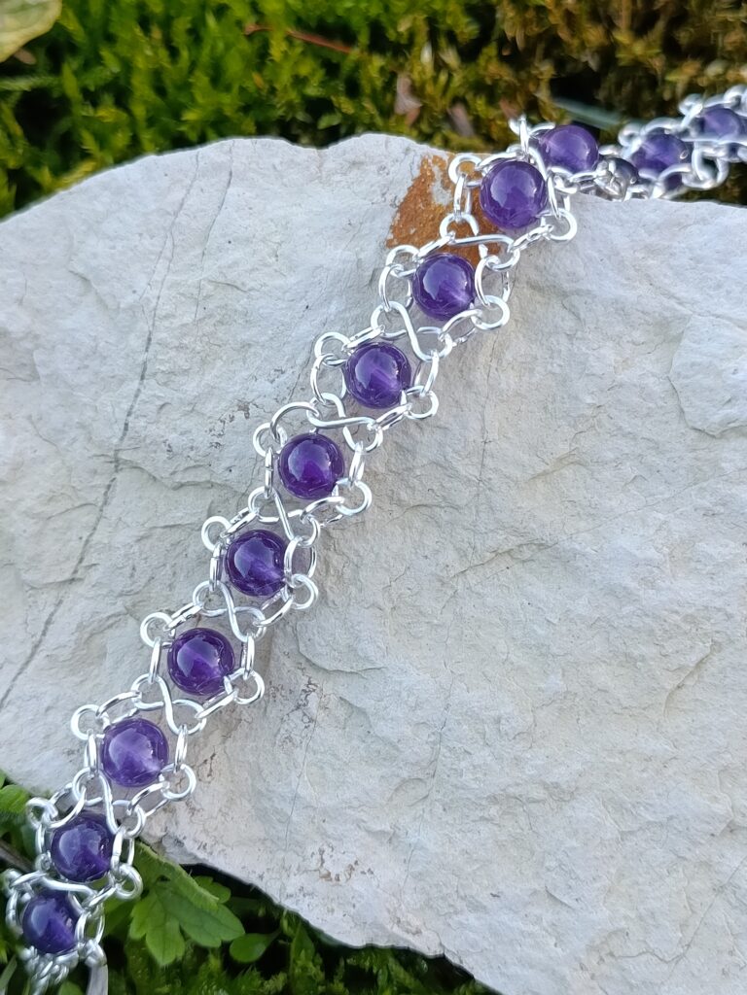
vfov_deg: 39.7
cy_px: 498
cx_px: 374
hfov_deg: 30.3
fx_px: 1381
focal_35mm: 48
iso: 115
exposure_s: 1/100
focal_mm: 5.24
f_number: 1.7
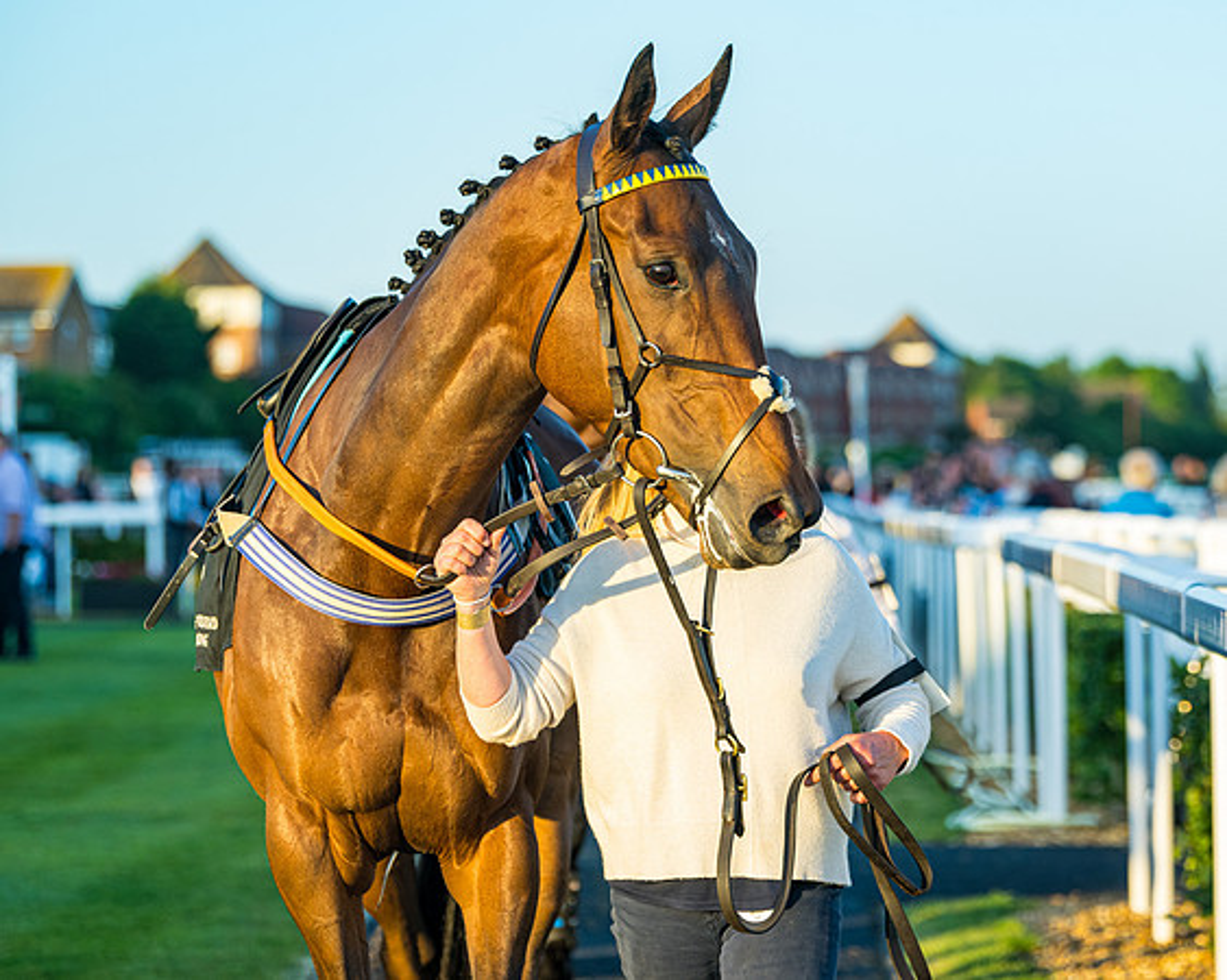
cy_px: 458
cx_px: 808
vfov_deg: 10.8
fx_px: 5210
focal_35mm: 144
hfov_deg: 13.4
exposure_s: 1/640
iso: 400
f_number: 4
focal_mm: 116
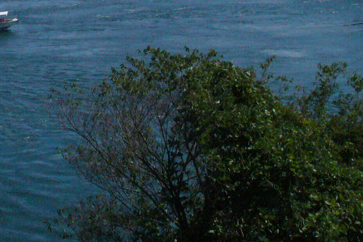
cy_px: 6
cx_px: 145
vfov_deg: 15.8
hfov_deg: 23.9
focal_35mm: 85
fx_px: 857
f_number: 5.6
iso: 400
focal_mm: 6.1
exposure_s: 1/2000
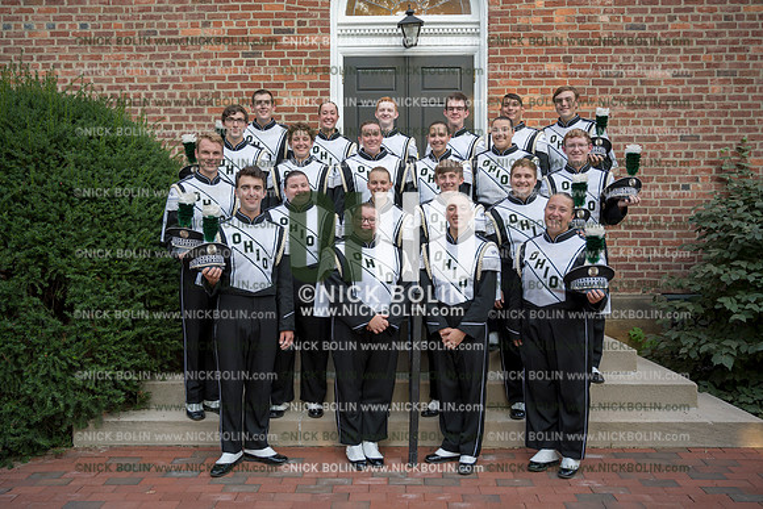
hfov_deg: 59.5
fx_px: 668
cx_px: 382
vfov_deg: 41.7
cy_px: 254
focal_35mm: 32
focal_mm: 31.5
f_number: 4
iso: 125
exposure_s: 1/100
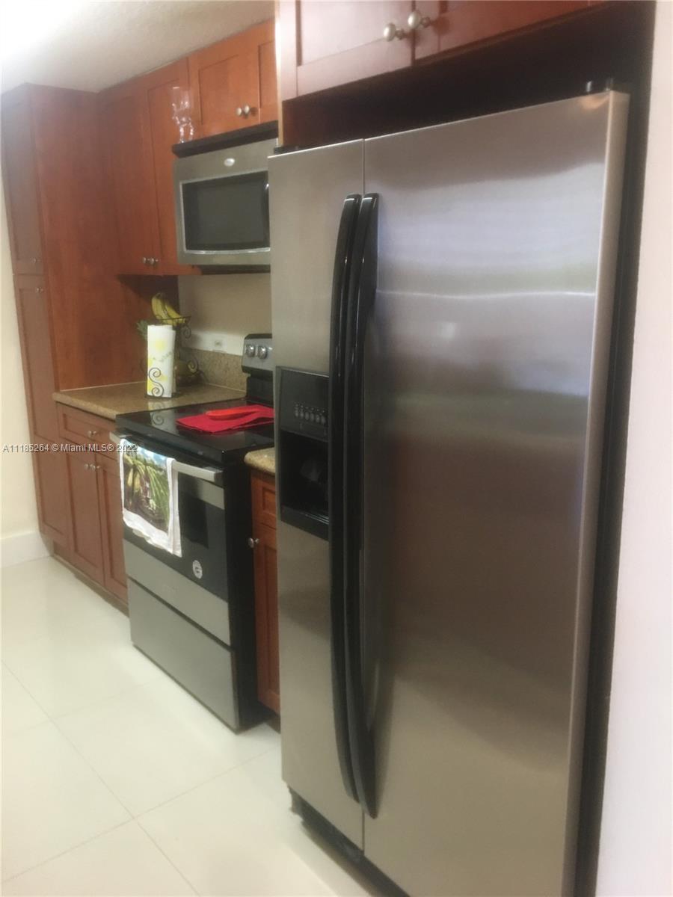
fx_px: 752
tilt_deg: -10.9
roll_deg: +1.5
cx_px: 336
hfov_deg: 48.2
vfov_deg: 61.7
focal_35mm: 29
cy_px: 448
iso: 100
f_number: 2.2
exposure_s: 1/15
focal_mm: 4.15
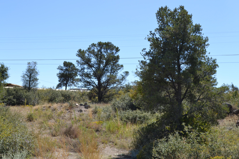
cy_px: 80
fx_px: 448
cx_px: 120
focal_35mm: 68
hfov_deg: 29.9
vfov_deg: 20.2
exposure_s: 1/200
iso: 100
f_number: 8
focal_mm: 45
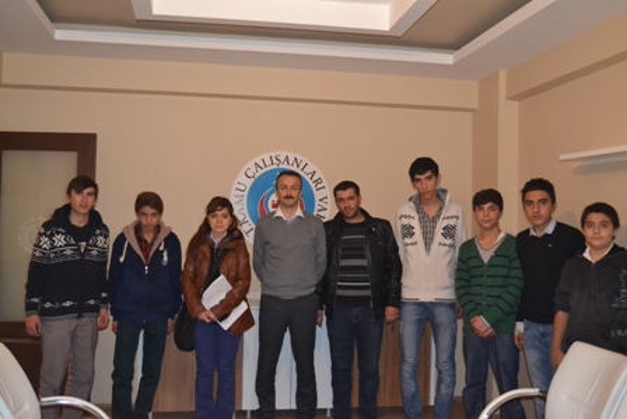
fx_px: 601
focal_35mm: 34
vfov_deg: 38.4
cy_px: 210
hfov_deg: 55.1
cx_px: 314
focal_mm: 23
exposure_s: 1/60
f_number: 3.8
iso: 3200
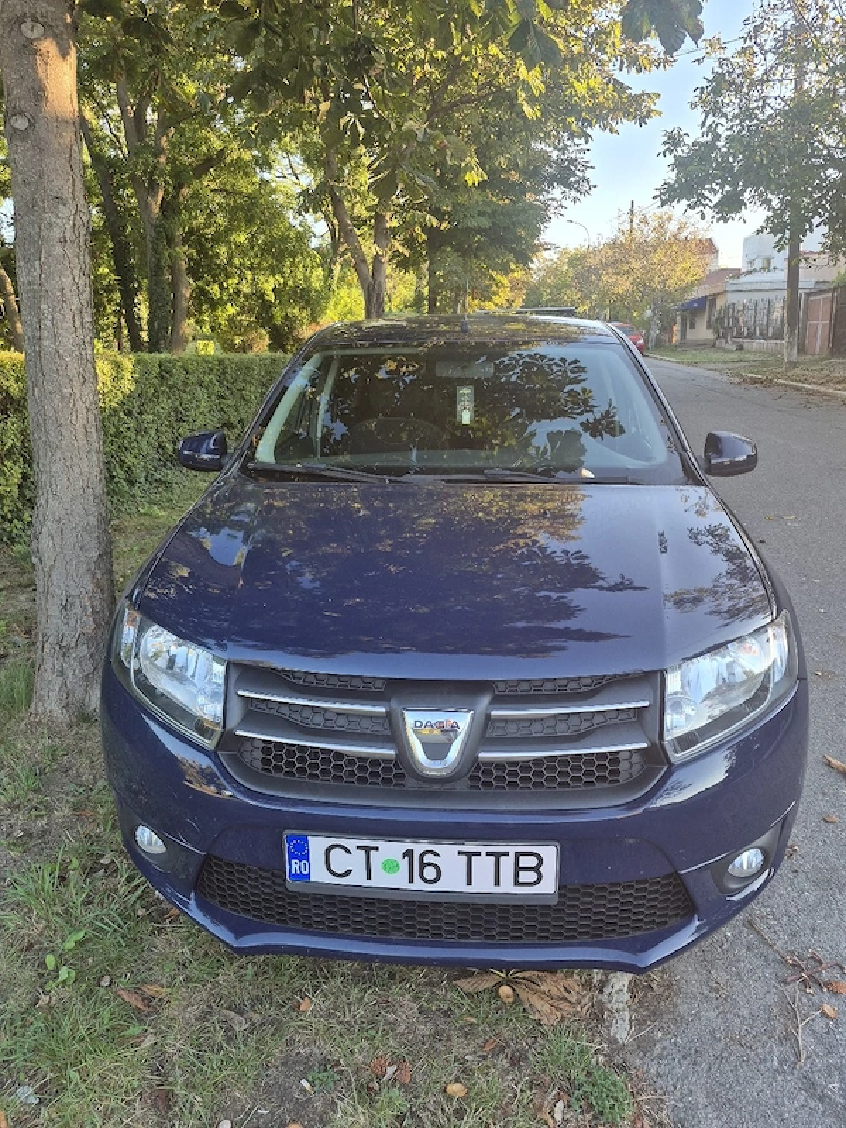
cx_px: 423
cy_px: 564
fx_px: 749
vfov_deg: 73.9
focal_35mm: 23
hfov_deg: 58.9
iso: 40
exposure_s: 1/182
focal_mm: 5.4
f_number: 1.8
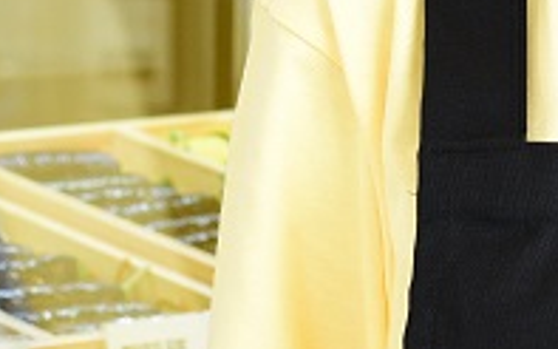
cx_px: 622
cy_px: -274
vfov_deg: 4.9
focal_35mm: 265
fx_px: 4029
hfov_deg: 7.9
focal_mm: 50
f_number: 5.6
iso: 800
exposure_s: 1/320
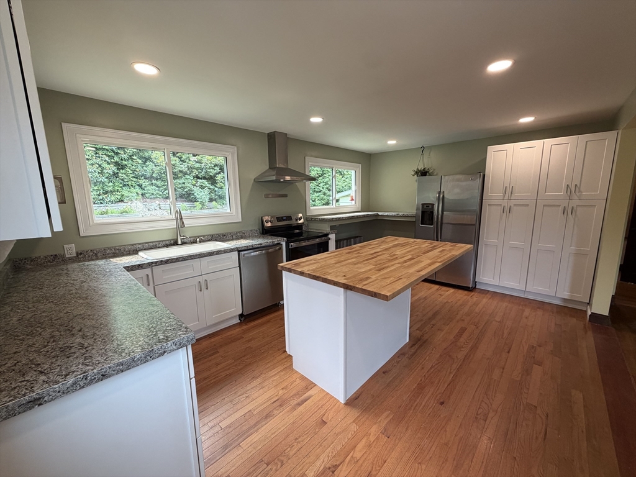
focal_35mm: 14
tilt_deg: -10.2
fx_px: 257
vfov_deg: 85.7
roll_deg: +1.5
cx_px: 318
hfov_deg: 102.1
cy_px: 238
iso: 160
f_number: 2.2
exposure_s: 1/120
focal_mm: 2.22
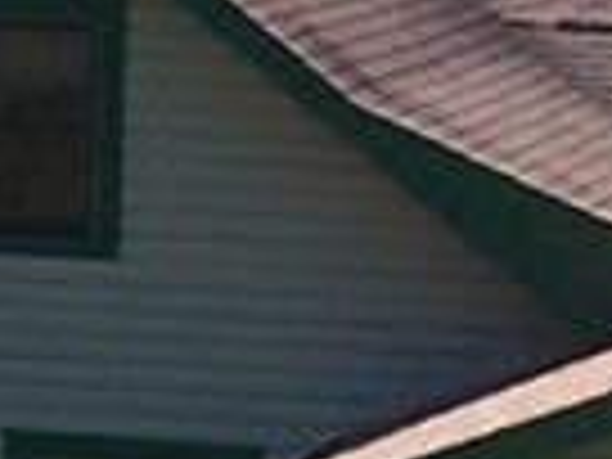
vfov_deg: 5.6
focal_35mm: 263
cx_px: -220
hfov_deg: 7.4
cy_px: 788
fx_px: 4650
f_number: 4
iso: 80
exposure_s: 1/350
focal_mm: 6
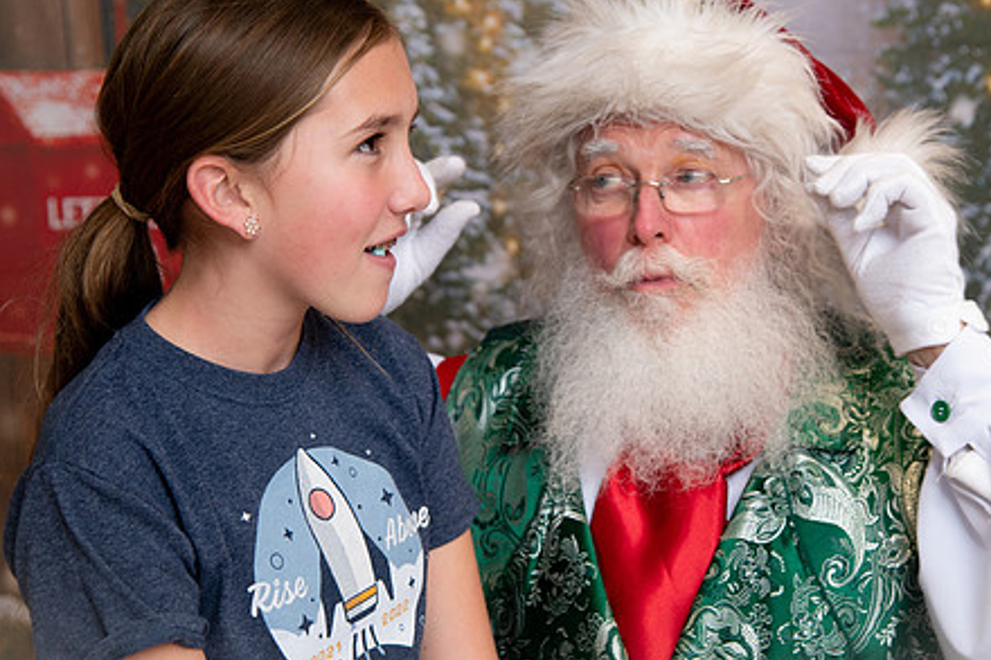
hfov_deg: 23.4
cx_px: 500
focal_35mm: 87
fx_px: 2394
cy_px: 261
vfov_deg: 15.7
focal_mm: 66
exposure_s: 1/200
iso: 1250
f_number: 4.5
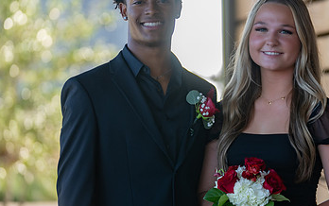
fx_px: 2261
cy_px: 100
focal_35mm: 252
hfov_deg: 8.3
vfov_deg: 5.2
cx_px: 188
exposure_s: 1/320
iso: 160
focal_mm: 146
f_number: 2.8
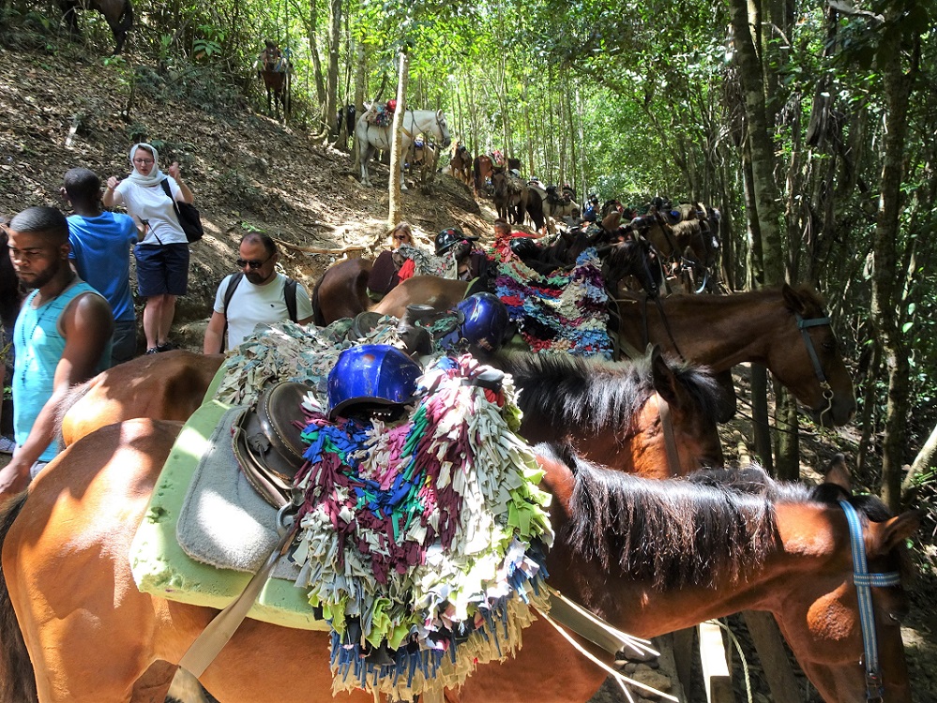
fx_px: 650
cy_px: 352
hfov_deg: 71.6
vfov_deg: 56.8
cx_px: 468
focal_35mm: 24
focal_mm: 4.1
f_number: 3.5
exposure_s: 1/80
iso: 80
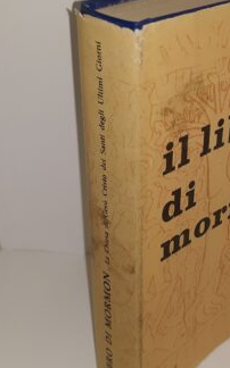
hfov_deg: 23.0
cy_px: 176
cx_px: 199
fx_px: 553
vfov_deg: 36.9
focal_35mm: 55
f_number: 1.7
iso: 40
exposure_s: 1/259
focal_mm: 3.7
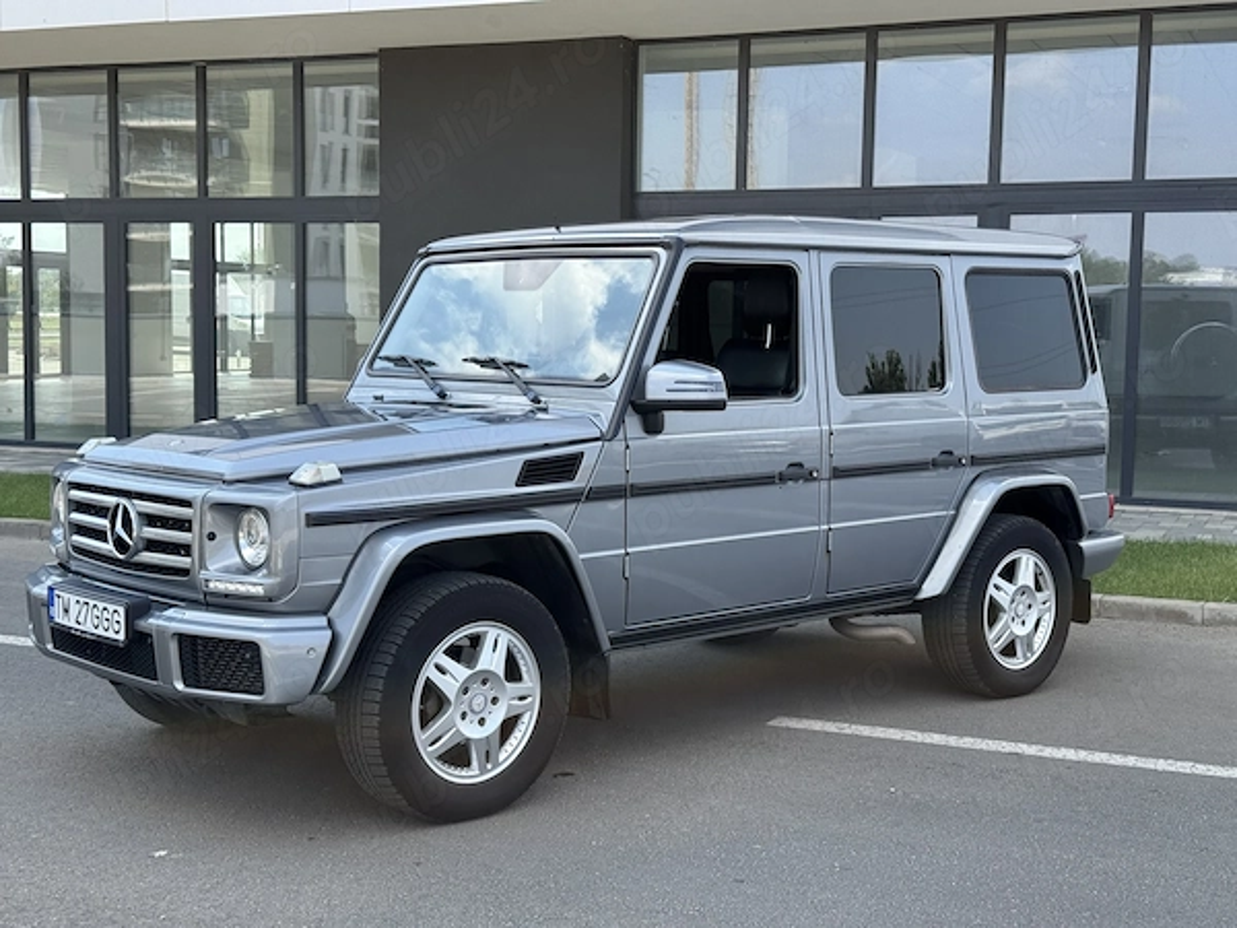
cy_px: 464
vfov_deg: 30.3
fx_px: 1715
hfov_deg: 39.7
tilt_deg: -3.9
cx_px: 618
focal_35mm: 48
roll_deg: -0.7
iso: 64
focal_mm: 6.76
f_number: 1.78
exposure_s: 1/1377
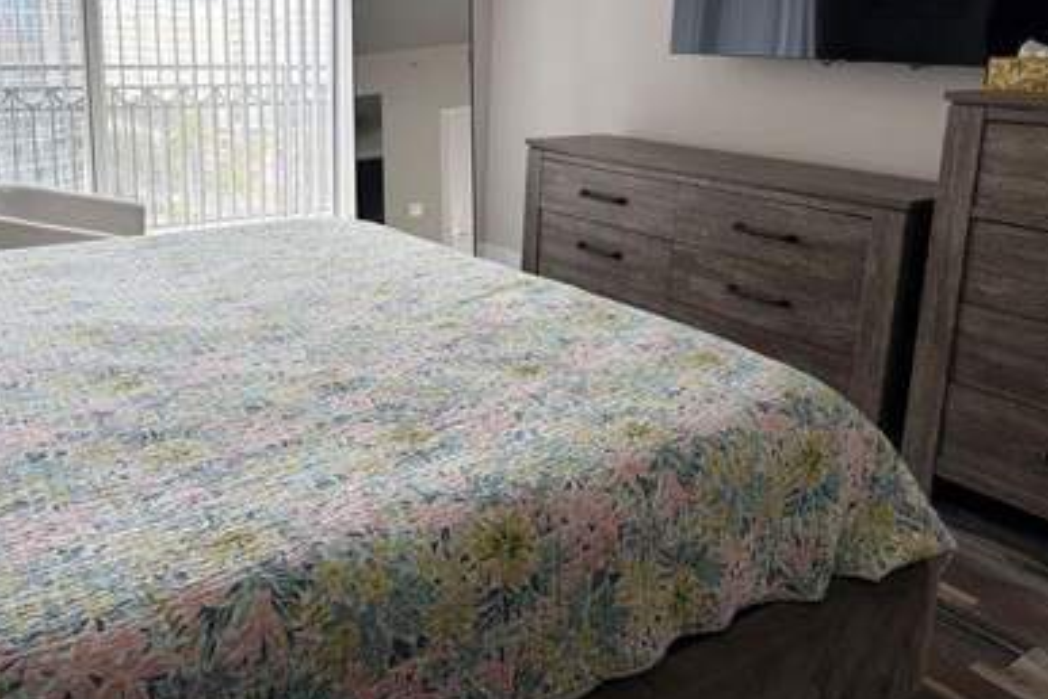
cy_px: 225
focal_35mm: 31
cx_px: 417
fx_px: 902
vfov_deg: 41.7
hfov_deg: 59.8
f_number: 1.78
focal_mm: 6.76
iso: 100
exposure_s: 1/263
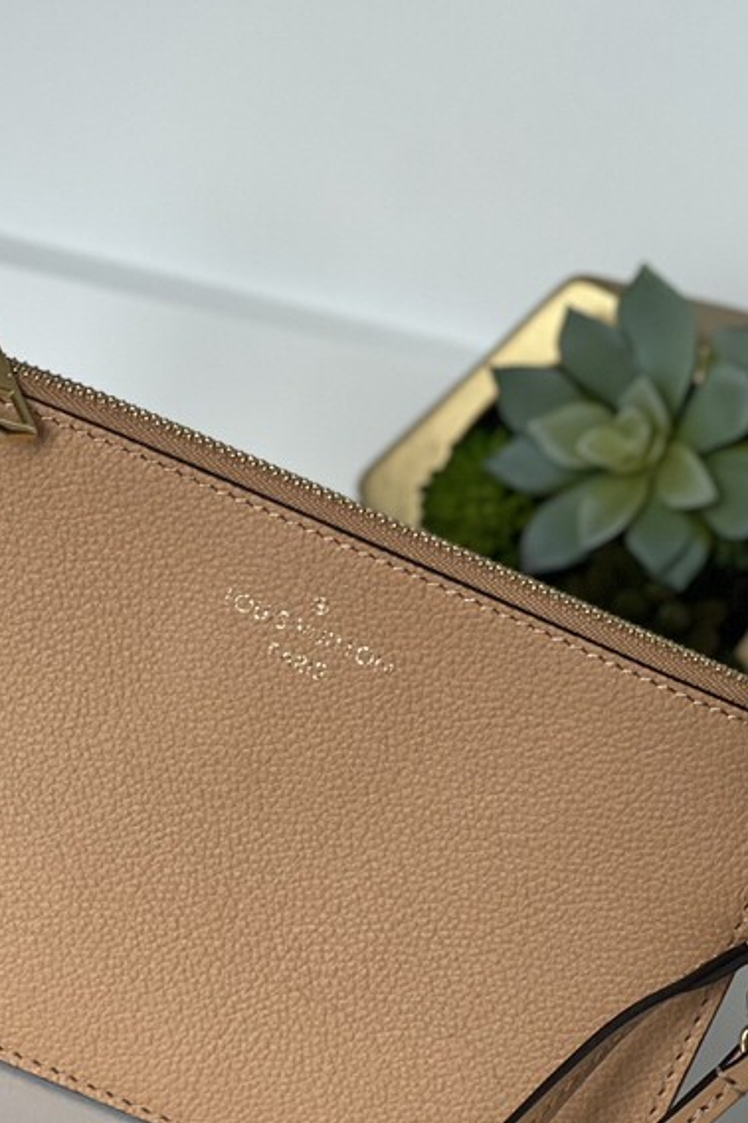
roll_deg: -23.9
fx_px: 3963
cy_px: 747
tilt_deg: -23.7
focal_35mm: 127
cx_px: 244
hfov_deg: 10.8
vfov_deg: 16.1
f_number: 2.8
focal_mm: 9
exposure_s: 1/121
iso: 160
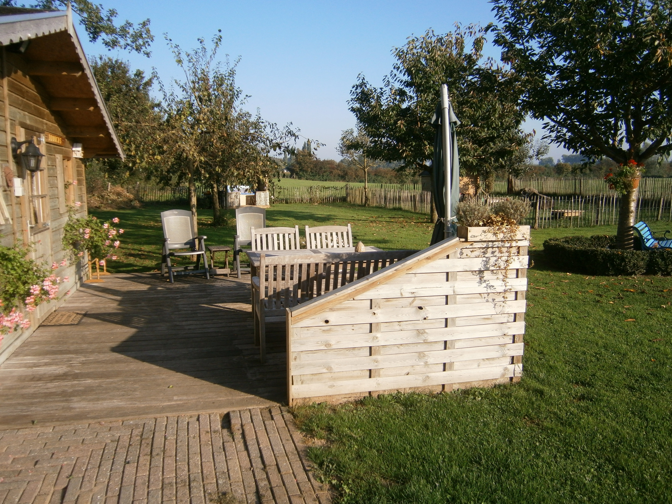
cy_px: 252
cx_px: 336
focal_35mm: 26
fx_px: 505
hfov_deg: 67.3
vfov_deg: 53.1
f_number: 2.8
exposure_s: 1/800
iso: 80
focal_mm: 4.7
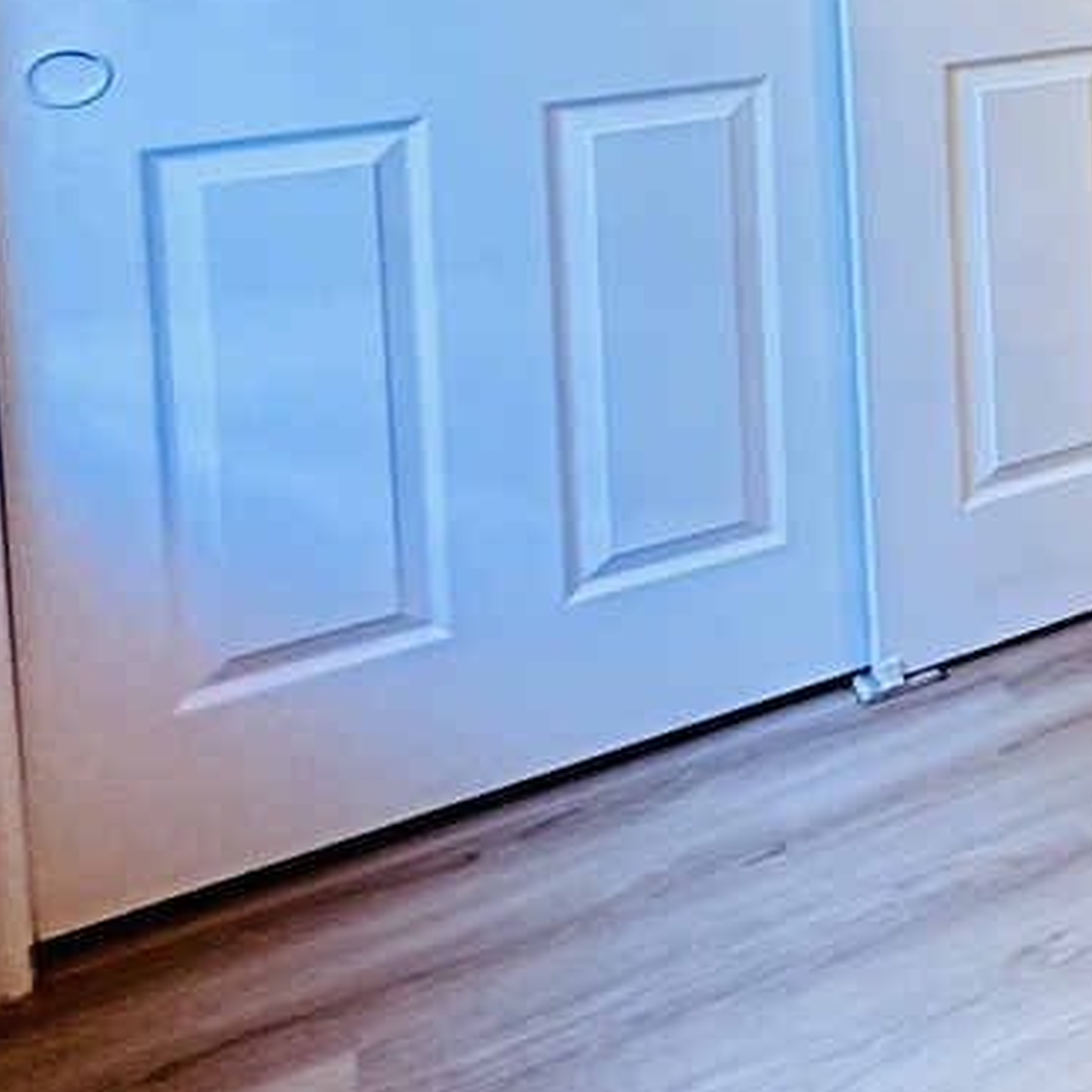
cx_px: 1963
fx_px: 1713
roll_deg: -0.6
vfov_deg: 30.7
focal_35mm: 48
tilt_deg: -3.6
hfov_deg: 21.9
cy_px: -174
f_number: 2.2
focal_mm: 2.22
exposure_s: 1/60
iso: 400
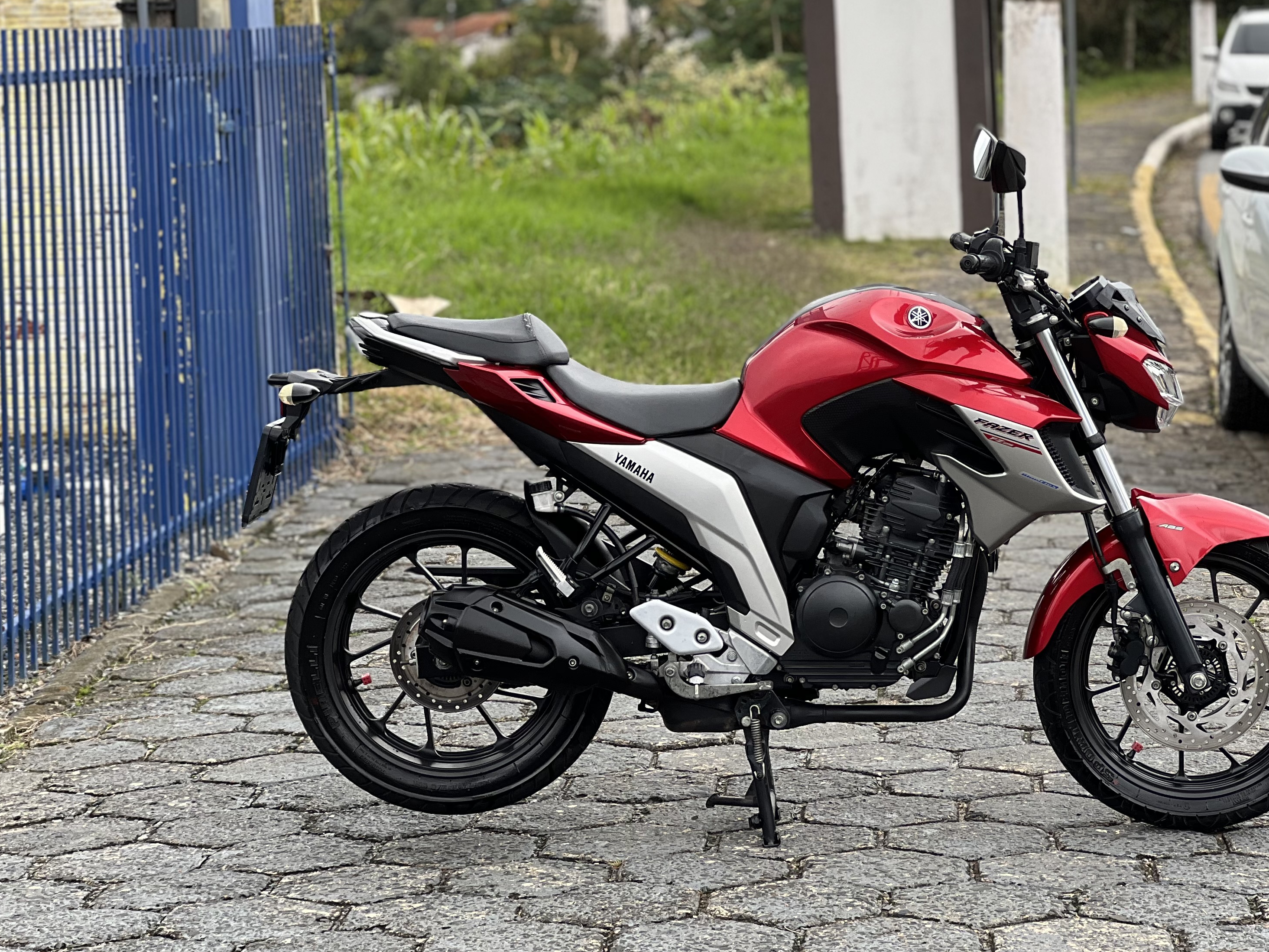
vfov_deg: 14.0
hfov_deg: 18.5
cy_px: 430
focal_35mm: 106
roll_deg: +3.2
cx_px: 833
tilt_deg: -5.0
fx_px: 3886
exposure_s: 1/121
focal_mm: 9
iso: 25
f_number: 2.8
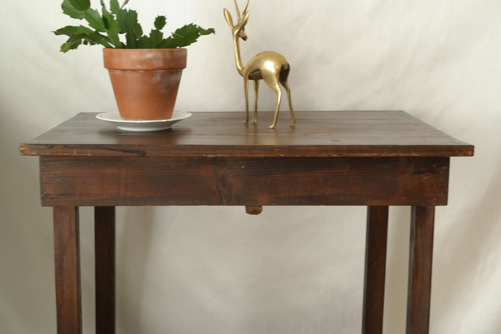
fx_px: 738
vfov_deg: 25.5
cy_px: 167
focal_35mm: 53
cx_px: 250
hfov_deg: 37.5
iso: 1600
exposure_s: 1/30
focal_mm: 35
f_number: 5.6
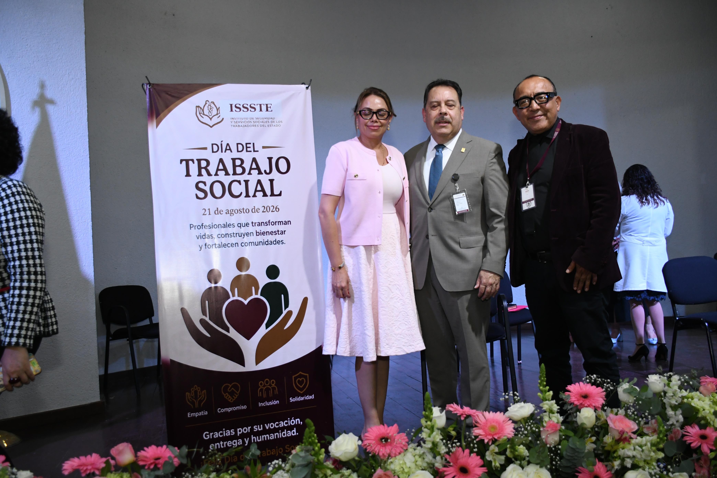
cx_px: 358
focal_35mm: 30
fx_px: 597
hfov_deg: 61.9
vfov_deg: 43.6
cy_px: 239
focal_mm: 20
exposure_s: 1/160
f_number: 3.5
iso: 1600
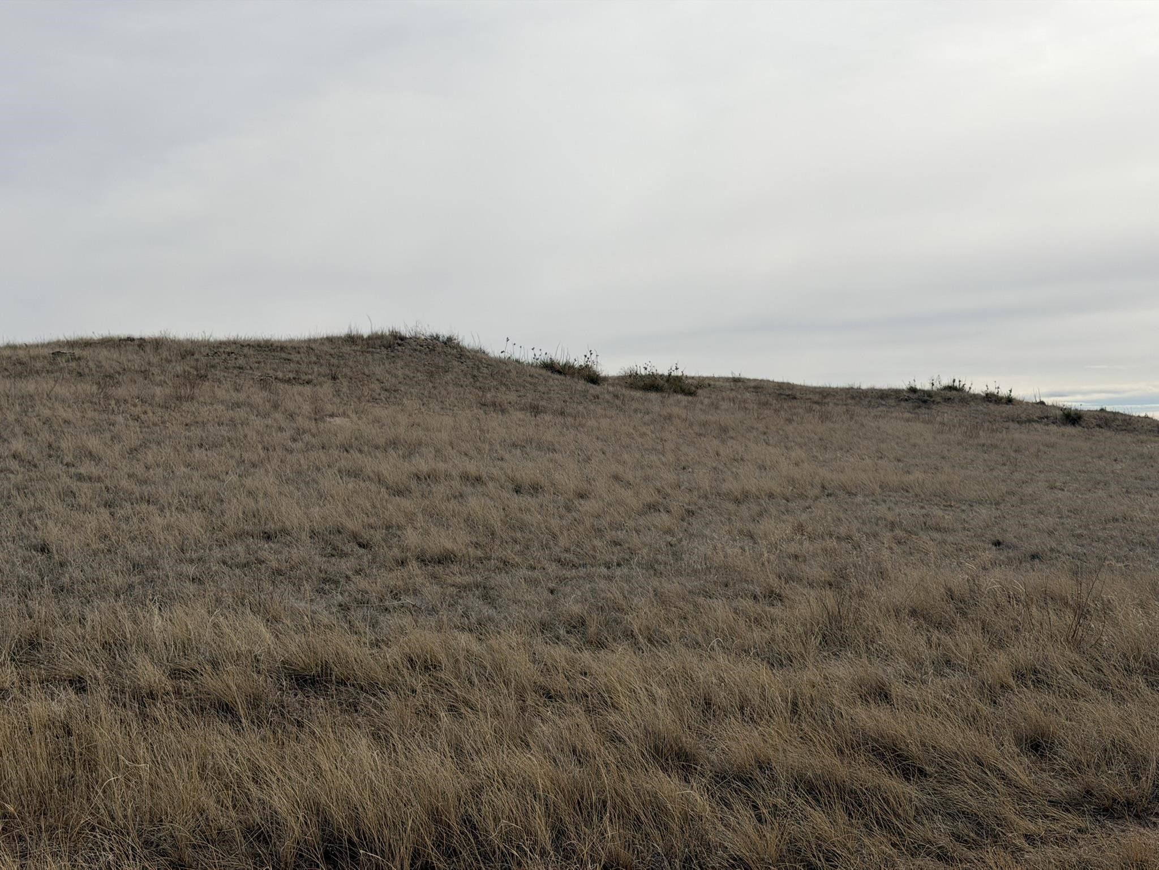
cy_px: 435
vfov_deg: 30.3
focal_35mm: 48
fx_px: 1607
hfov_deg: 39.7
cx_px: 580
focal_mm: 6.76
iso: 80
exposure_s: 1/16129
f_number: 1.78
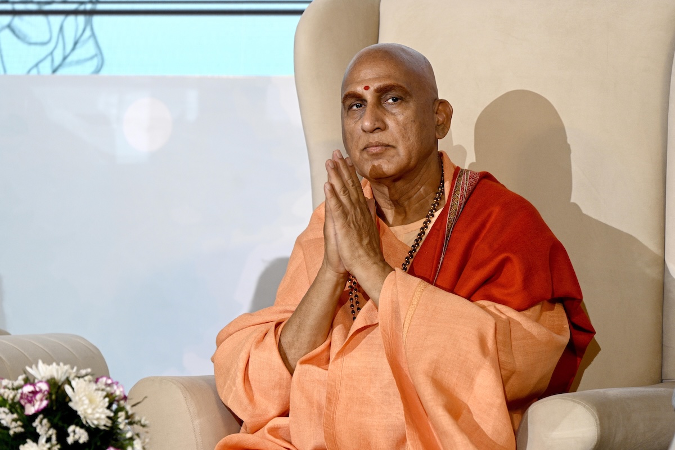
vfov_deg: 6.9
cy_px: 225
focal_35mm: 200
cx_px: 338
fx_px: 3750
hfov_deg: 10.3
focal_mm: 200
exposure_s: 1/160
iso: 800
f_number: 6.3
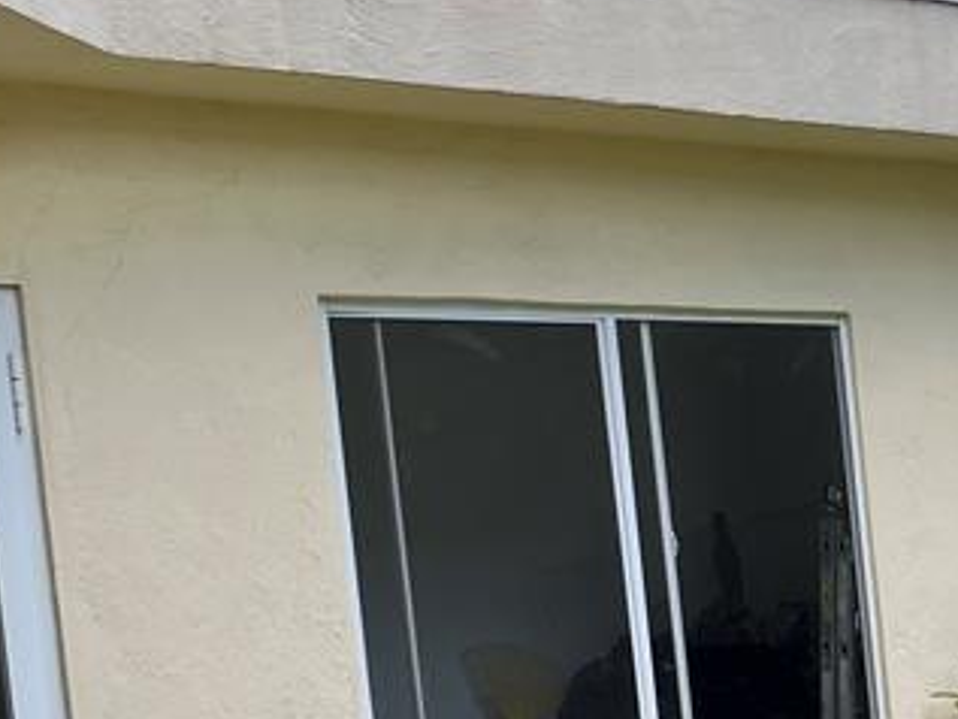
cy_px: 677
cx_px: 1070
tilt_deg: -1.6
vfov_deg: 17.3
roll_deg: +6.5
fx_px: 2326
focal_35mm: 84
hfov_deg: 22.0
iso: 50
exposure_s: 1/598
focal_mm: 5.1
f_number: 1.6
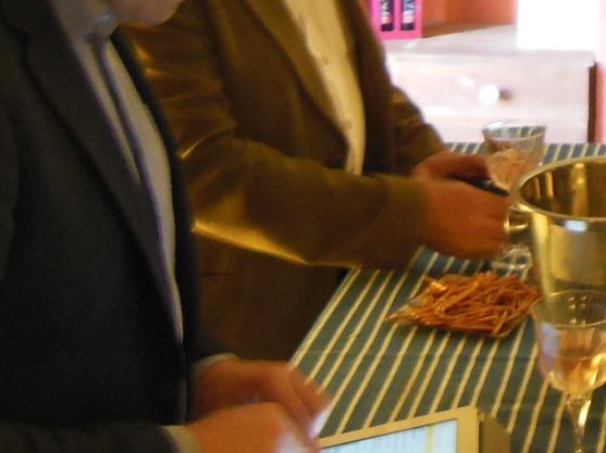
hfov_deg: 20.1
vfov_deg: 15.2
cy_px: -148
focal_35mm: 92
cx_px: 713
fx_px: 1610
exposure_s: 1/6
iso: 400
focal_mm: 4.5
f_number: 3.5
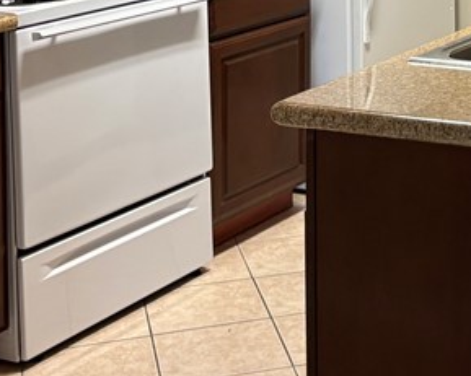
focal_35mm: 90
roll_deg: +0.2
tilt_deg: -3.6
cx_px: 522
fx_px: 1254
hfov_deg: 20.3
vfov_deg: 16.1
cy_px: -132
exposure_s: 1/60
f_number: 1.6
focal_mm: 5.96
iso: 160
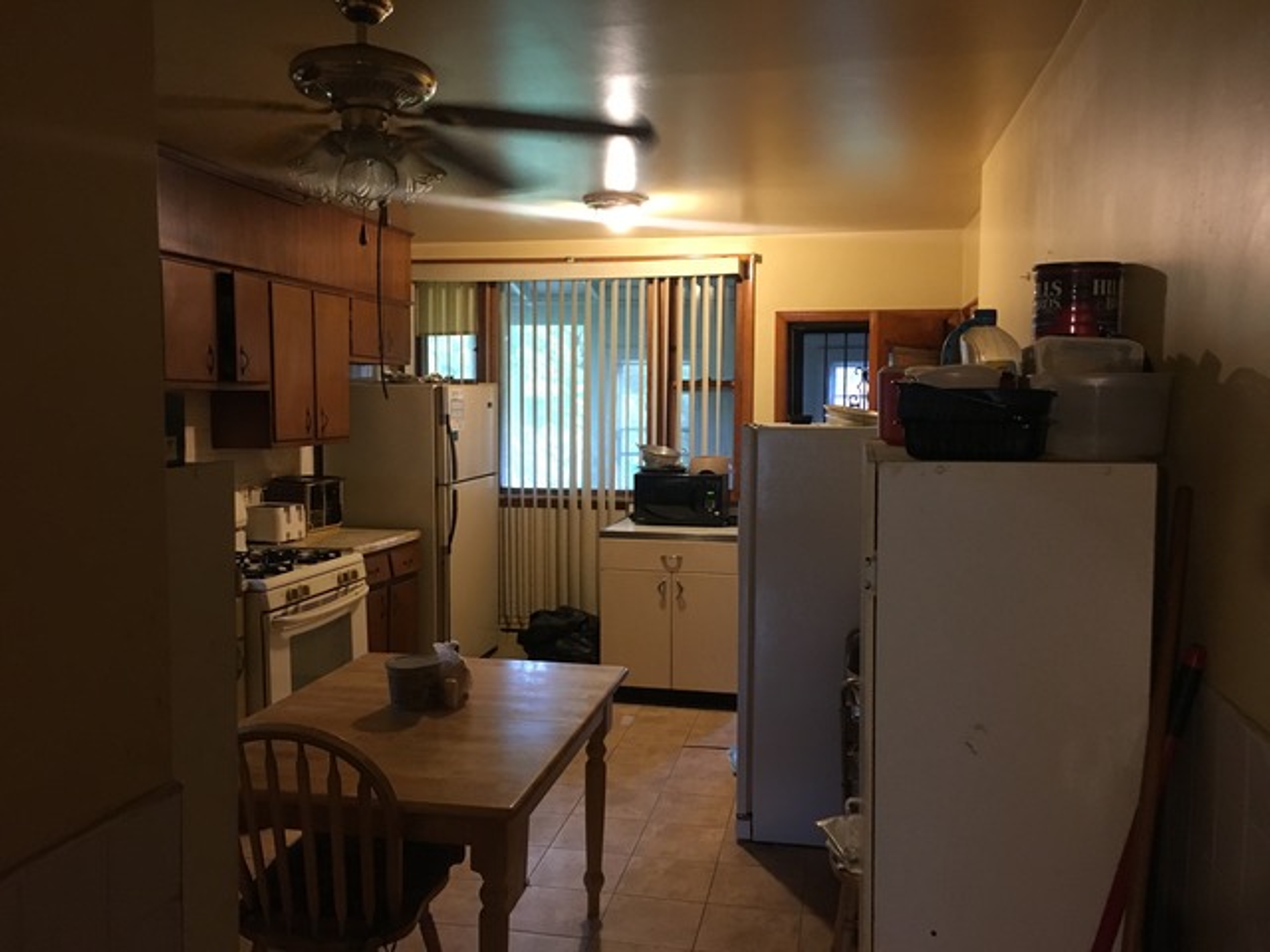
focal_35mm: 29
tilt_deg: -4.0
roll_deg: +1.0
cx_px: 635
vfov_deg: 48.2
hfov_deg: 61.7
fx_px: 1064
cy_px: 476
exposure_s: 1/15
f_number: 2.2
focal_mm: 4.15
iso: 200
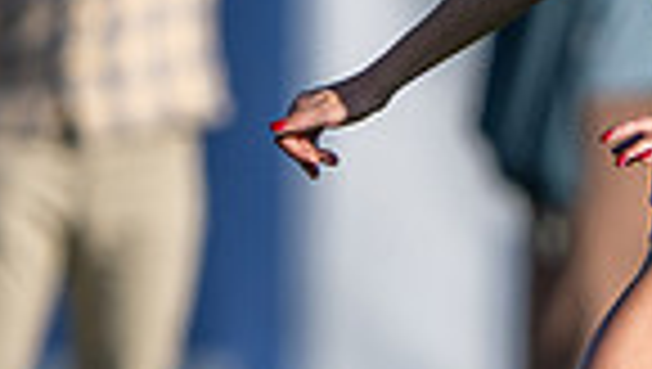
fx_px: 50253
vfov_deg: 0.4
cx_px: 863
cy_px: 268
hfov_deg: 0.7
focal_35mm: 2903
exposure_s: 1/2000
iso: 160
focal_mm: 400
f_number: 2.8
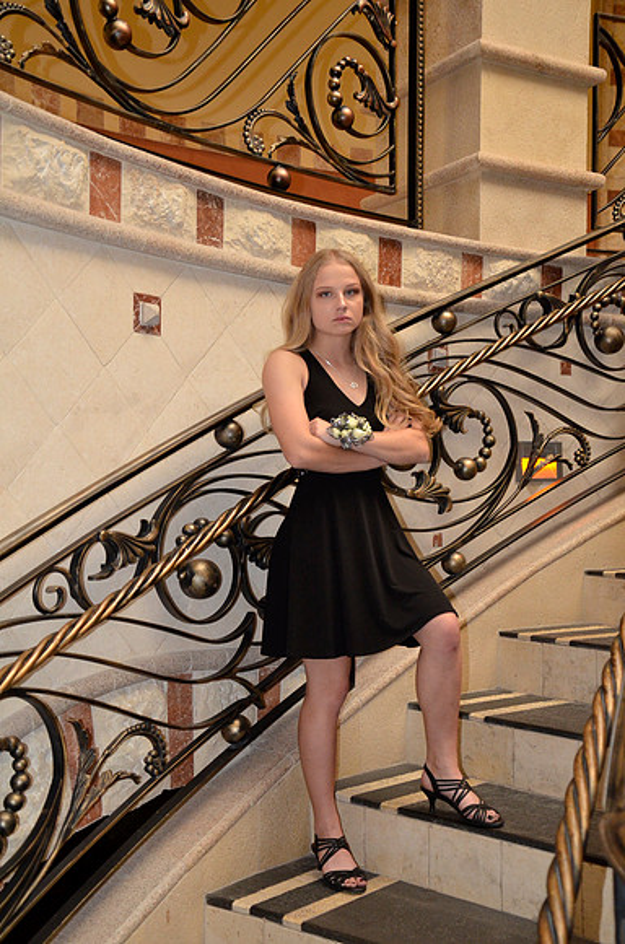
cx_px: 312
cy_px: 472
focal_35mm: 44
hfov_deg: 30.7
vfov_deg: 45.0
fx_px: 1138
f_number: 3.8
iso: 1600
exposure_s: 1/60
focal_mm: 29
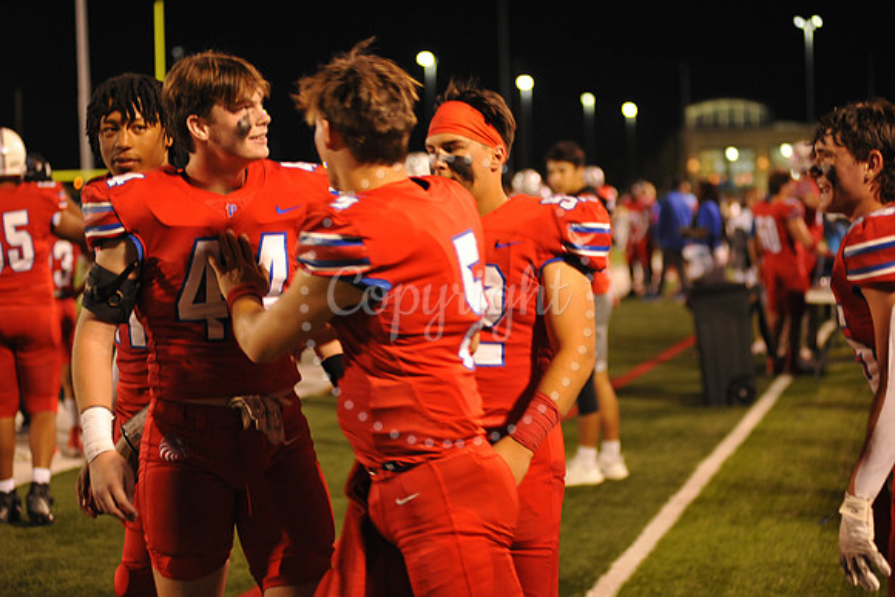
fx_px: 1989
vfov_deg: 17.1
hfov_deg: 25.4
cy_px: 298
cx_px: 448
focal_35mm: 80
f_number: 2.8
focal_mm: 80
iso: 1600
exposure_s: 1/125
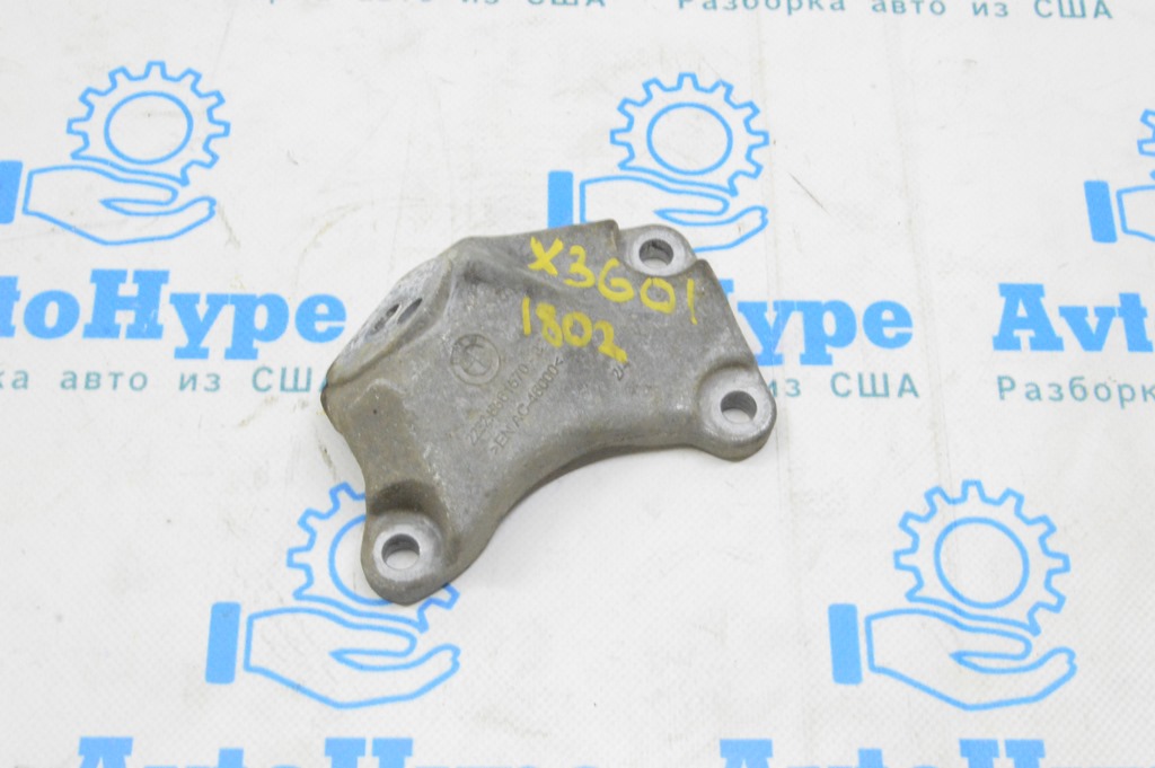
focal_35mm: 52
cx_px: 578
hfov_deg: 37.9
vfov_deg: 25.7
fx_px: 1683
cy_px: 384
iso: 6400
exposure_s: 1/15
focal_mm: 35
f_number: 20
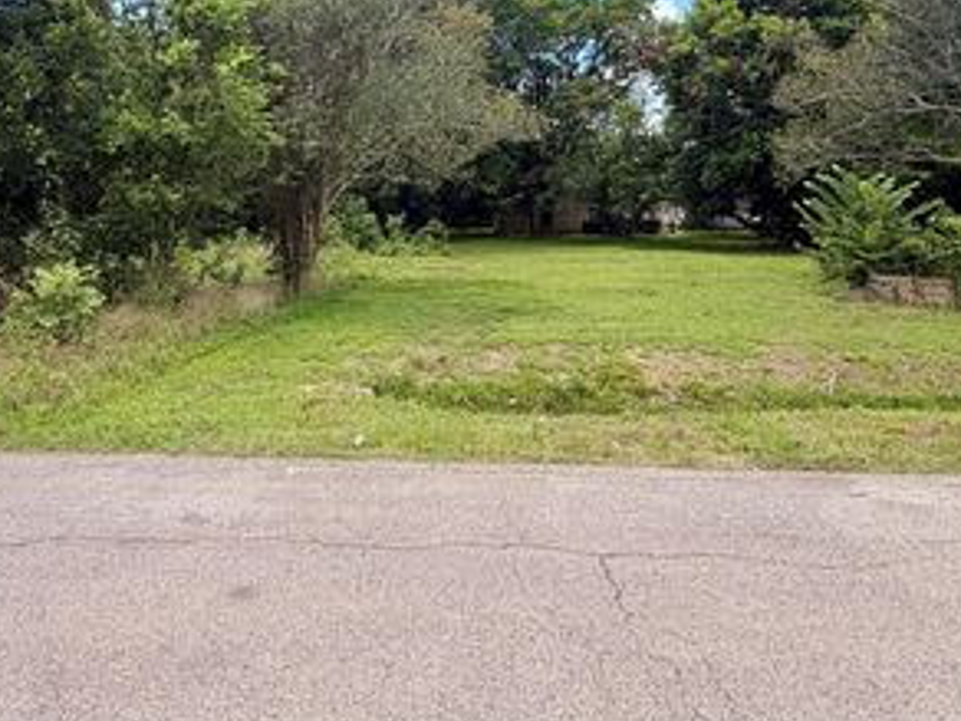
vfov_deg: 53.9
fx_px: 666
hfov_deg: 70.3
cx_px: 355
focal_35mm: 24
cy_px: 170
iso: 40
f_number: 2.2
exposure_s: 1/664
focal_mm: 2.22
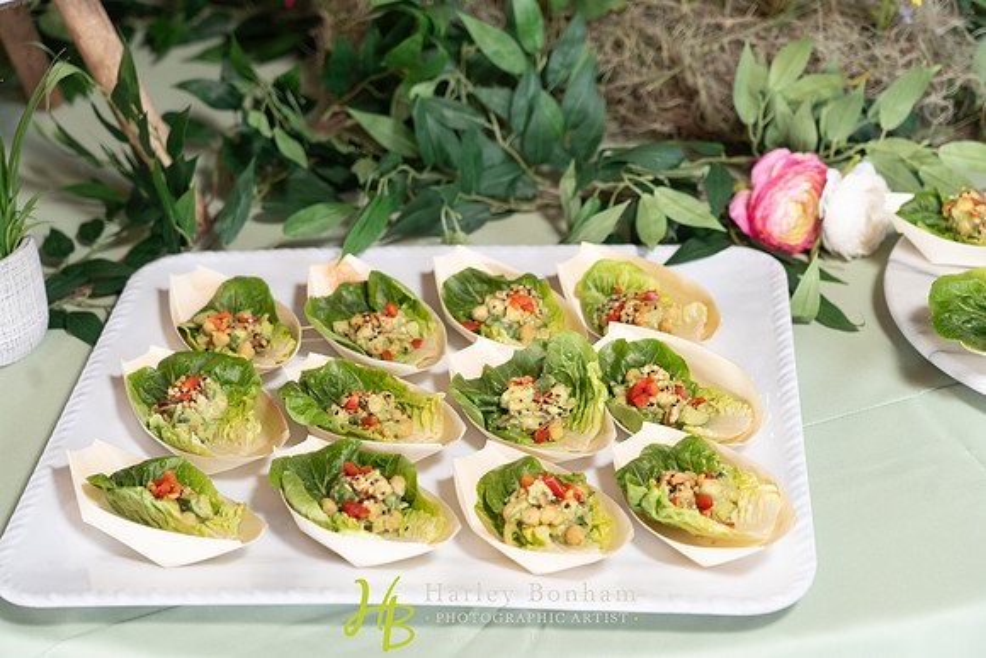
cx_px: 493
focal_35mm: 63
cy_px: 329
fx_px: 1726
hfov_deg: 31.9
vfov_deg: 21.6
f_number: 4
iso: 1250
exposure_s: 1/100
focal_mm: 63
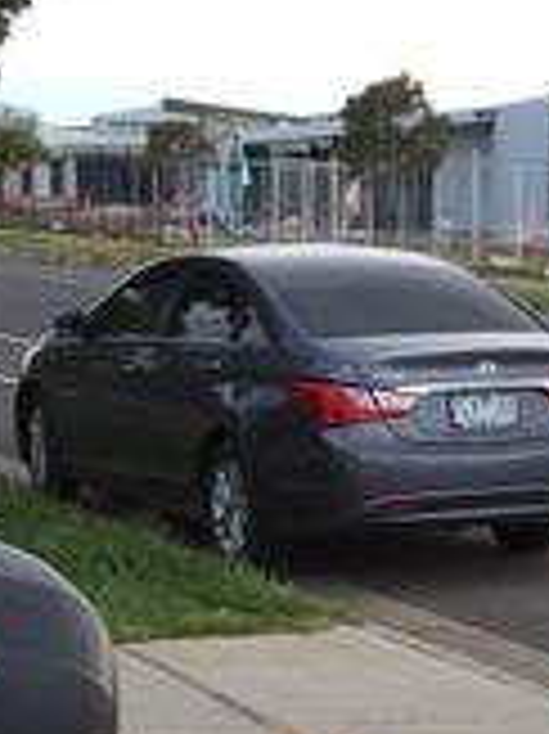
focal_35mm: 107
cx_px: 405
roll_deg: -1.8
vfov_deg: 16.5
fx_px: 2266
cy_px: 1139
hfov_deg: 13.8
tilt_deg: -19.8
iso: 32
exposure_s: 1/100
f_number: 2.2
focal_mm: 4.15
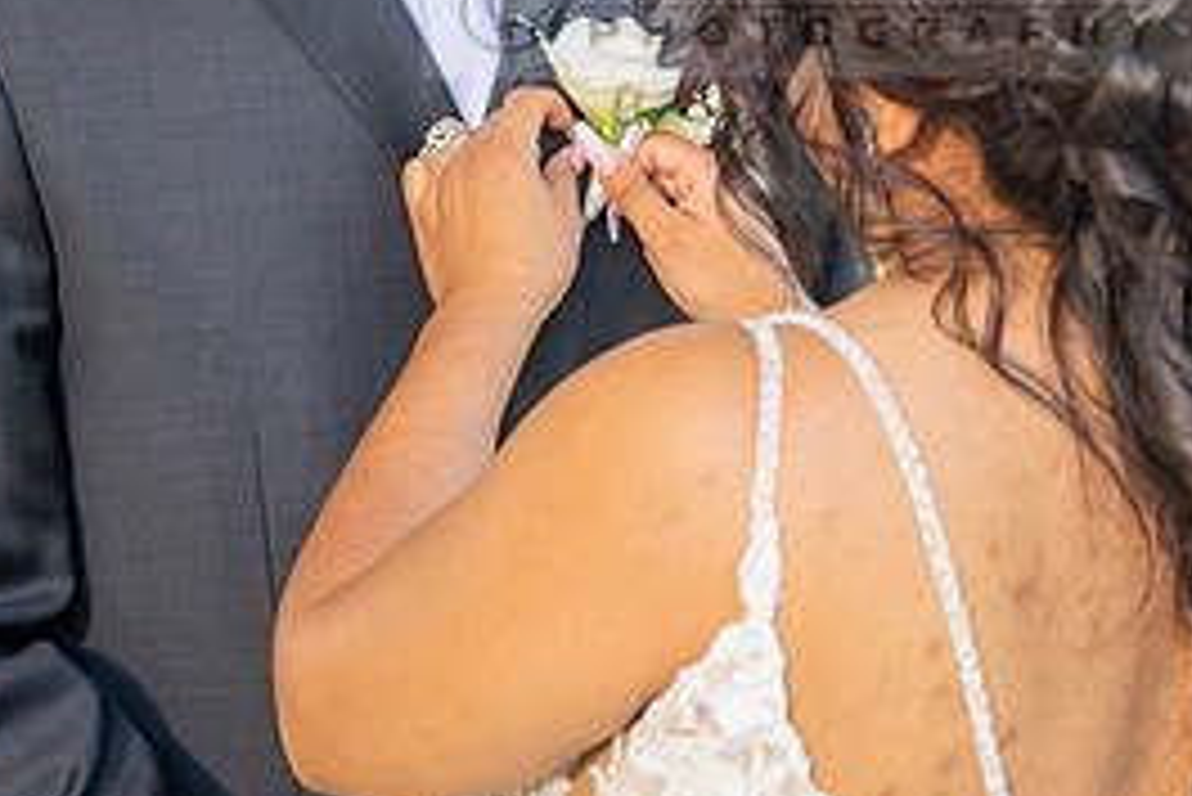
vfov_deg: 12.9
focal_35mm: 105
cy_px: -29
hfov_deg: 19.4
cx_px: 814
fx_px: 3478
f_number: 3.5
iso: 200
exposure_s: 1/200
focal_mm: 48
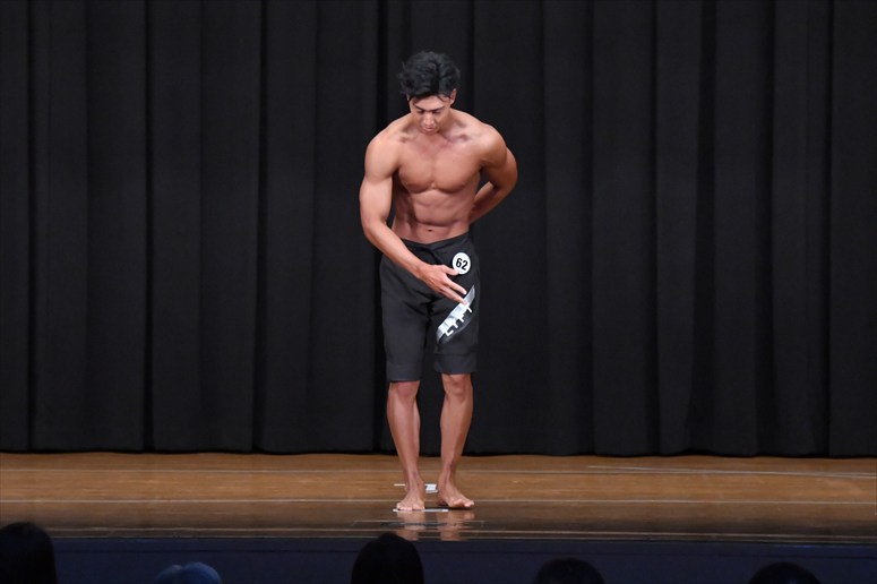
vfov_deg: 6.8
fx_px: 4919
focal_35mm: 202
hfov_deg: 10.2
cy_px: 292
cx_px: 438
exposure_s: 1/400
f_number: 5.6
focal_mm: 135
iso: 8000
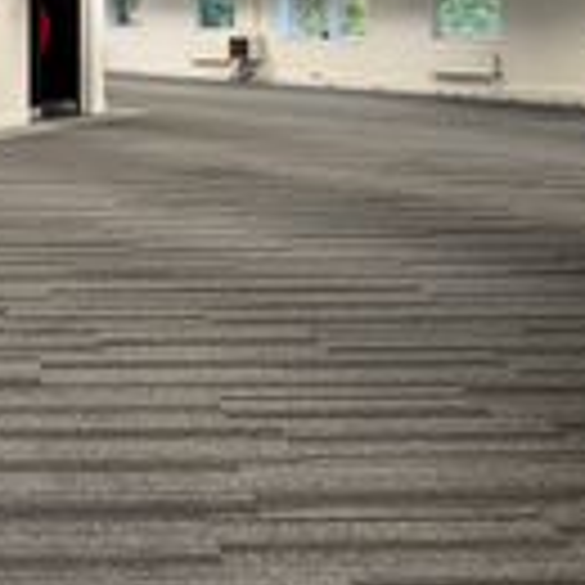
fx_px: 727
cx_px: 40
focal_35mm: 38
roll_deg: +0.6
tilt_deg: -3.4
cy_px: 45
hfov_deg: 40.0
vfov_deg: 40.2
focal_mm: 2.22
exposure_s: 1/50
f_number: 2.2
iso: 160
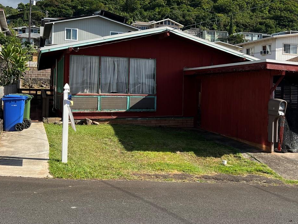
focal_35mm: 45
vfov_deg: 32.0
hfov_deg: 41.3
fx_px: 387
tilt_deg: +0.2
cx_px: 208
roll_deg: -0.9
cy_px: 81
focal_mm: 5.7
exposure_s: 1/3460
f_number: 1.5
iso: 50
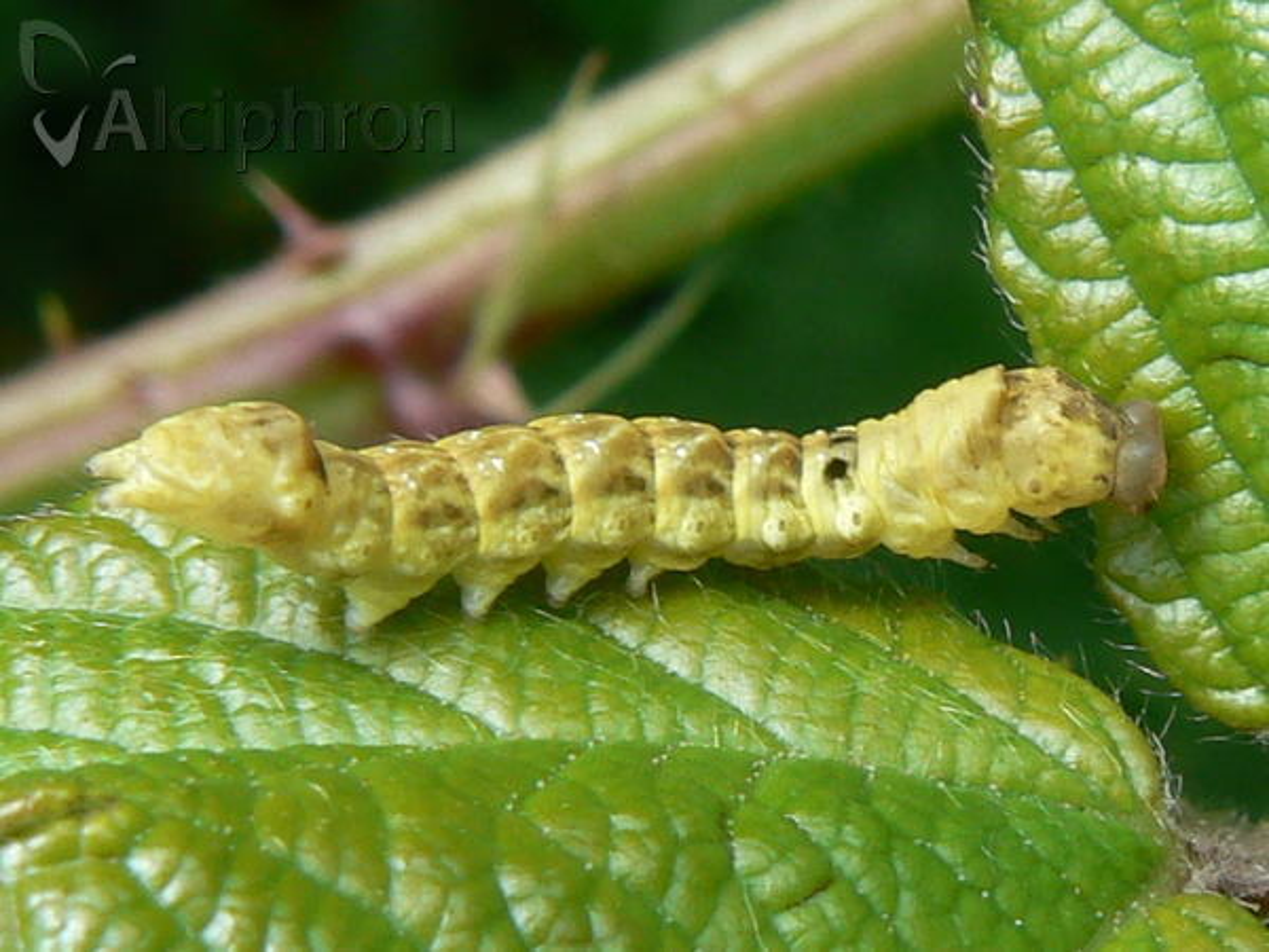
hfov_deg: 51.4
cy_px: 476
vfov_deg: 39.7
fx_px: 1320
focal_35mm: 36
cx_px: 634
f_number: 5.6
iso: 80
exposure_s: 1/250
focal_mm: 6
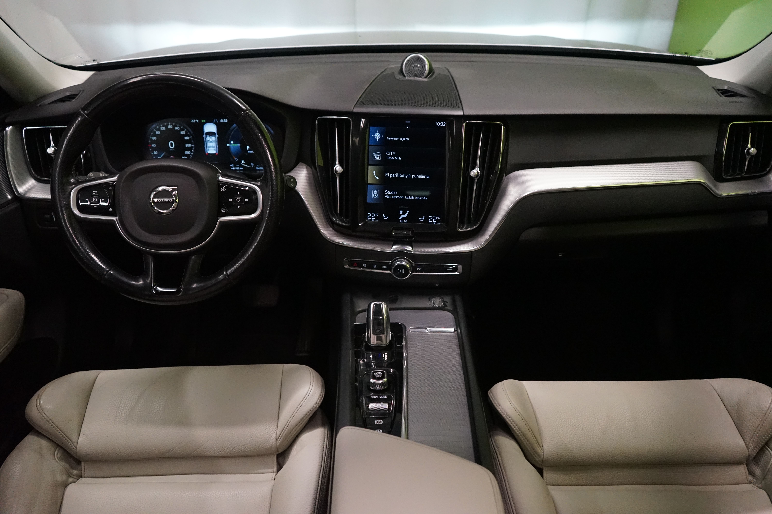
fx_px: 600
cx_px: 386
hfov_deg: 65.5
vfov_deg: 46.4
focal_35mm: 28
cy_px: 257
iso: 5000
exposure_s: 1/160
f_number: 3.5
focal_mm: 28
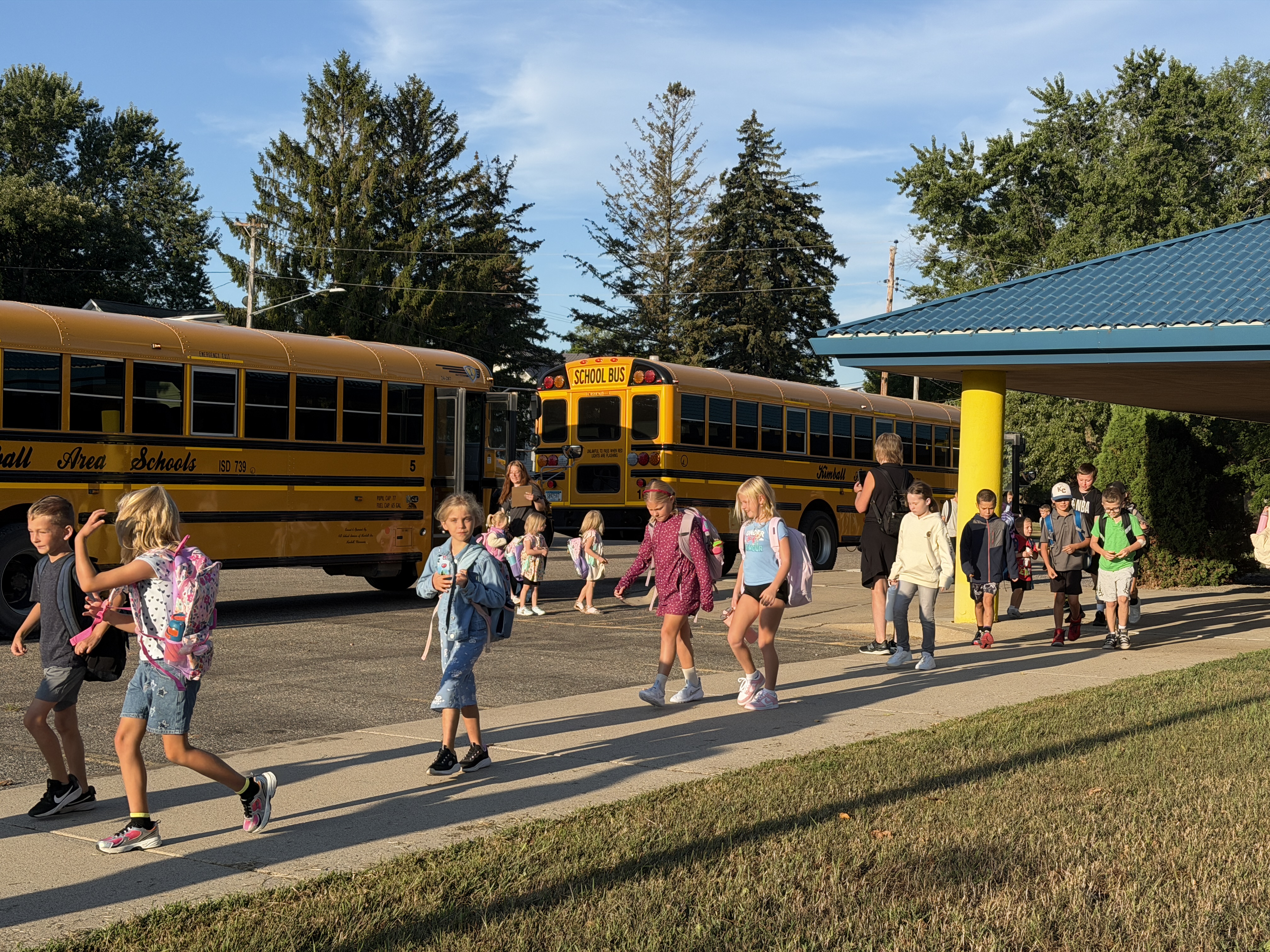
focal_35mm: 48
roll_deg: -2.2
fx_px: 1761
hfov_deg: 39.7
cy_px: 476
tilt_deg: -0.2
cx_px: 635
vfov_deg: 30.3
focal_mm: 6.76
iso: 64
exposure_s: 1/2273
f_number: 1.78
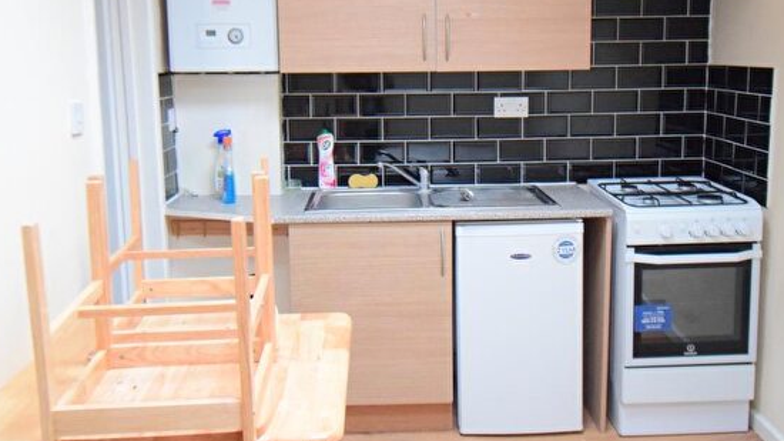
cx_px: 412
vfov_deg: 29.6
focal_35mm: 40
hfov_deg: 50.5
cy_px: 179
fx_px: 831
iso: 6400
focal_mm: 20
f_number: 5.6
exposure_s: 1/40
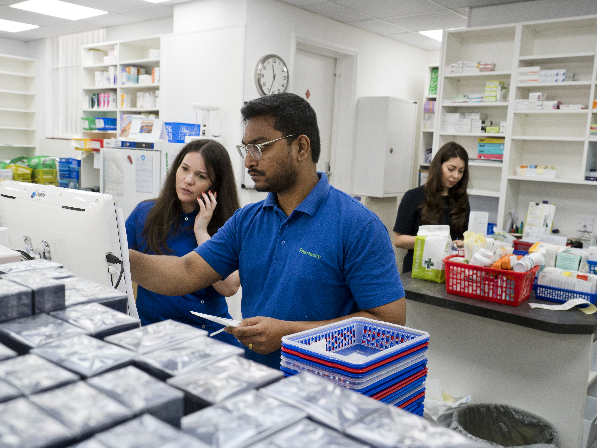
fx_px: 604
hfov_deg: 52.6
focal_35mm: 35
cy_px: 224
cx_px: 298
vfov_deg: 40.7
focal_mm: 17
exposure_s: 1/160
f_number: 4
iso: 400
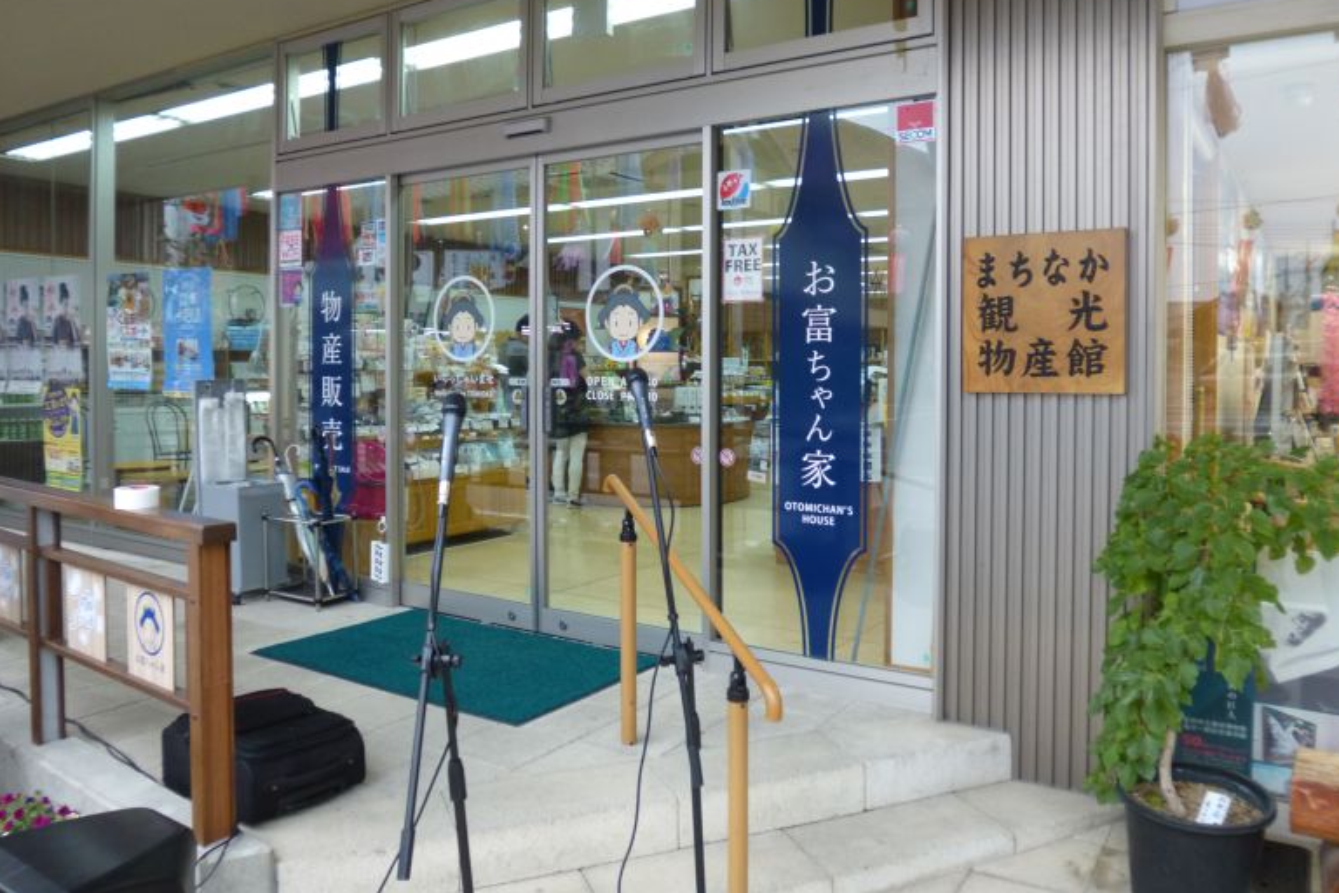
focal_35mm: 26
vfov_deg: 49.4
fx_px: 967
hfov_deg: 69.4
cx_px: 692
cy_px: 385
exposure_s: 1/60
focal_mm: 4.3
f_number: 2.8
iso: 200
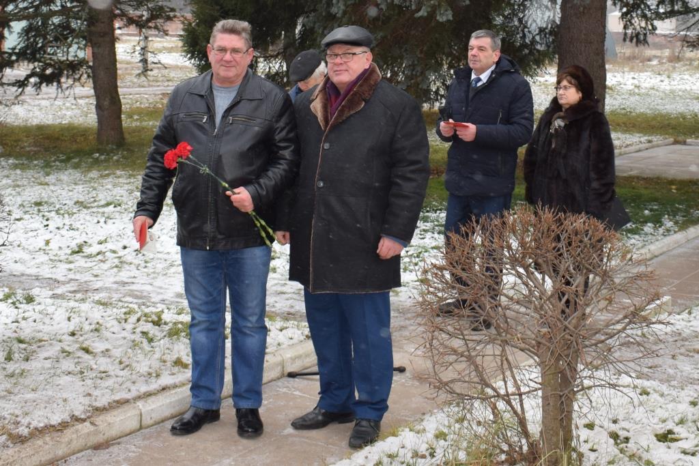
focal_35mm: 30
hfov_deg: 61.9
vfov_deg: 43.6
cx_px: 350
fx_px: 583
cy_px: 233
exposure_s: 1/125
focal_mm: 20
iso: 320
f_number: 5.6
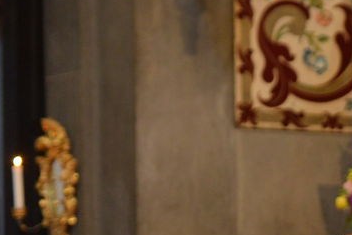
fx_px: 1898
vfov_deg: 7.0
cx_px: 676
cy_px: 346
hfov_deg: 9.9
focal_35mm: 194
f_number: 4
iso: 1600
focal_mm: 50
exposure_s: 1/60
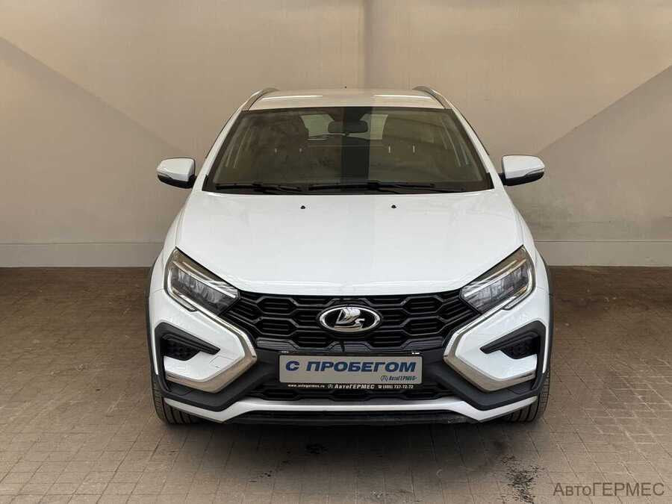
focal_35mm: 48
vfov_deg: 30.3
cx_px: 336
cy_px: 252
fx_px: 932
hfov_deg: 39.7
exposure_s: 1/1152
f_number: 1.78
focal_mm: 6.76
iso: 64
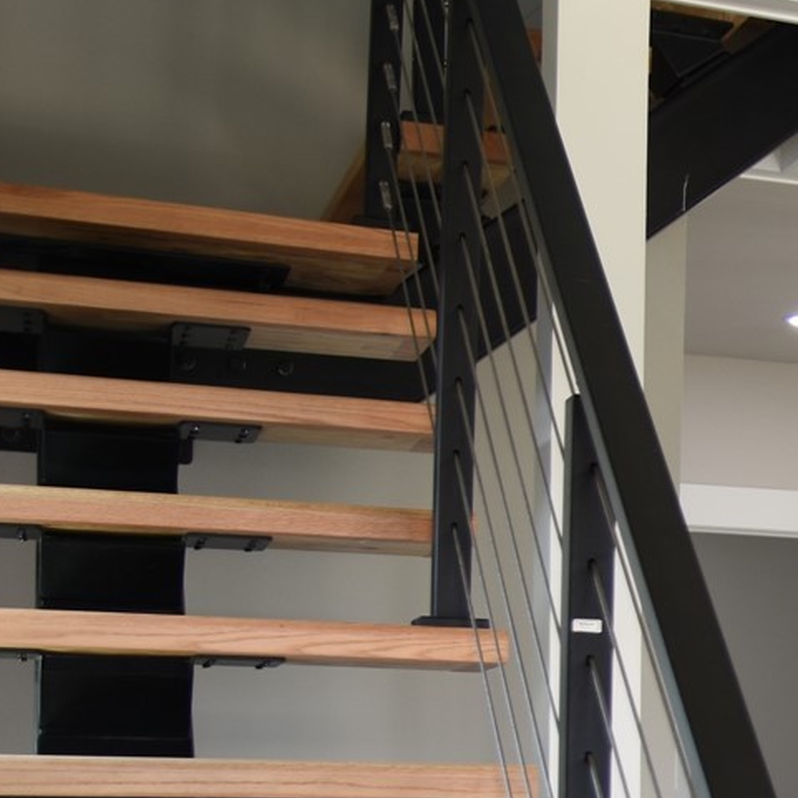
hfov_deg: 15.6
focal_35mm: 92
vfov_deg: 18.4
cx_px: 1531
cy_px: 812
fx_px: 2394
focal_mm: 17
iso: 100
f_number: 3.2
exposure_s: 1/40
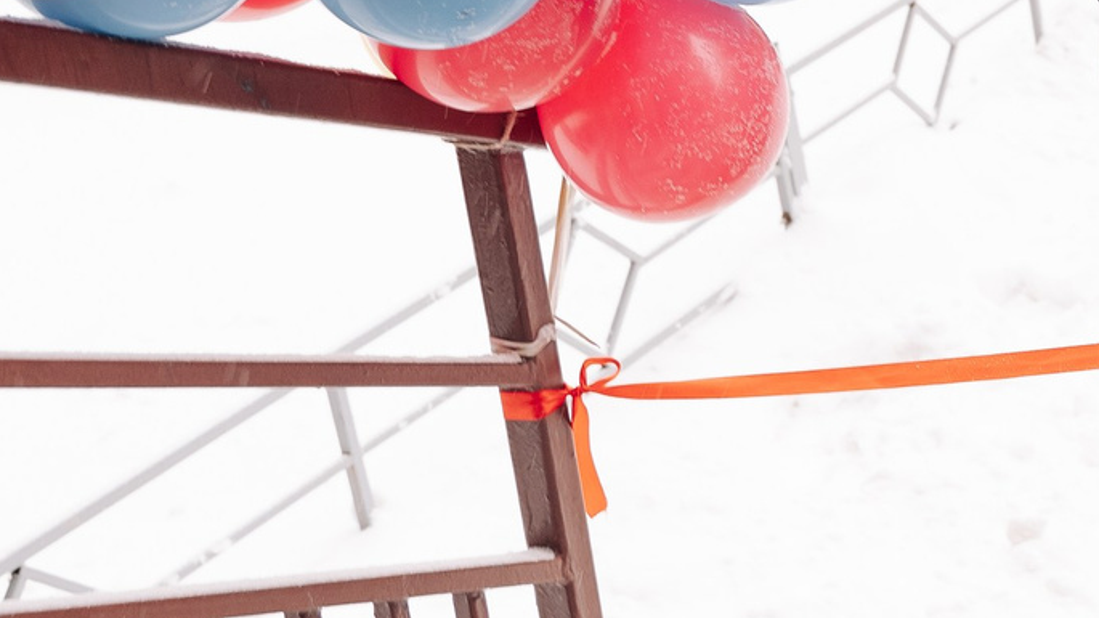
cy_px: 46
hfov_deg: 20.3
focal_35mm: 94
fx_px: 2739
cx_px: 1524
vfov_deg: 12.8
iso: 250
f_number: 3.2
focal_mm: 24
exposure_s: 1/100
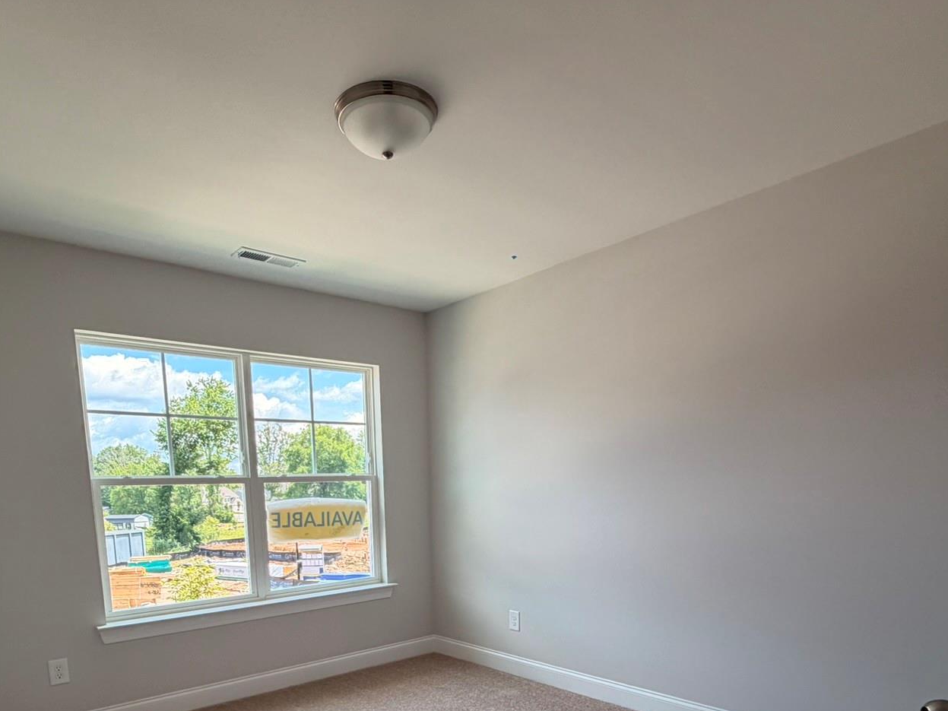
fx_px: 630
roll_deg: +1.5
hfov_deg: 73.8
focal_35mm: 23
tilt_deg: -10.4
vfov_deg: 54.5
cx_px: 433
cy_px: 576
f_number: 2.2
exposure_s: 1/121
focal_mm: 2.22
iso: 64
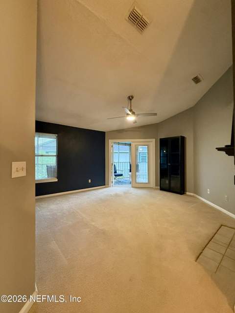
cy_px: 156
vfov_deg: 102.1
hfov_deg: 85.7
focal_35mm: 14
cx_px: 118
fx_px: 127
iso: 500
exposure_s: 1/60
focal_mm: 2.22
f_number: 2.2
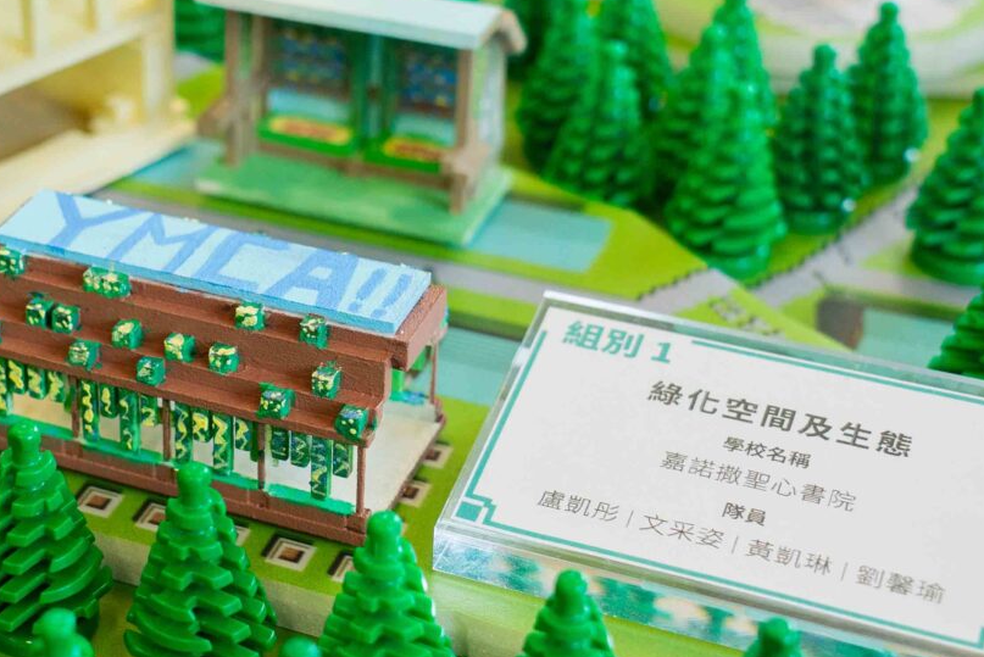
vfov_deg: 17.5
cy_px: 256
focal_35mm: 78
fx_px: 2133
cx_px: 219
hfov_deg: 25.6
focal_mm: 41
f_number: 5.6
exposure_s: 1/200
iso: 800
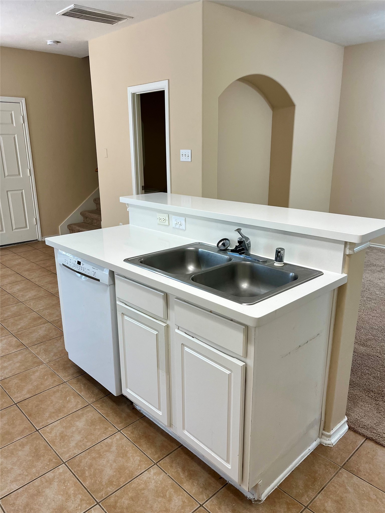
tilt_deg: -17.2
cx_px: 192
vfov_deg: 67.3
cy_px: 256
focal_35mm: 26
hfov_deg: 53.1
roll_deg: +0.5
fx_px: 386
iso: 100
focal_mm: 5.1
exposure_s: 1/120
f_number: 1.6
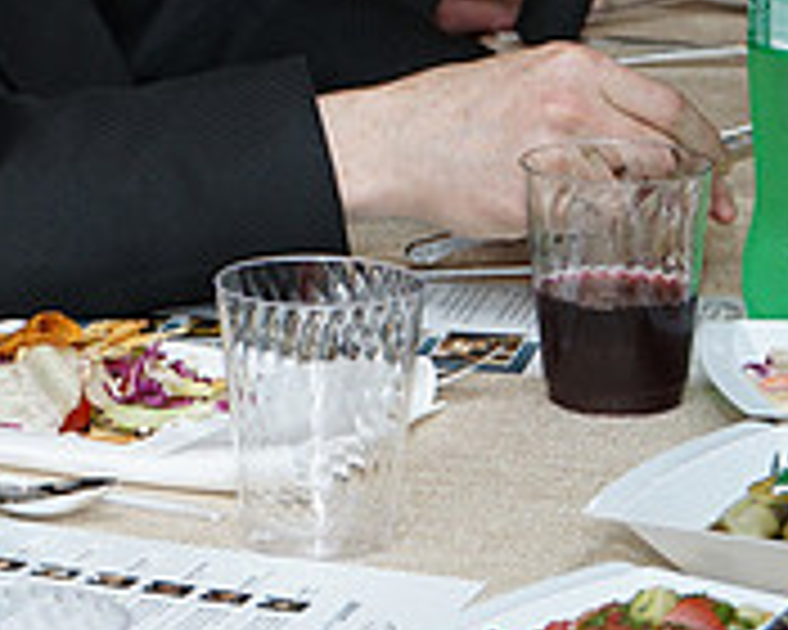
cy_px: -173
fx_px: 4944
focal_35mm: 212
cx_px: -477
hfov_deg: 8.8
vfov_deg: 7.2
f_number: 7.1
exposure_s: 1/125
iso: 640
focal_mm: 68
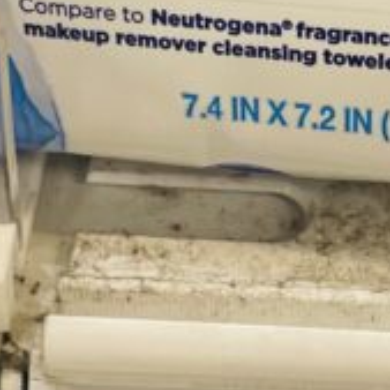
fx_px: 1772
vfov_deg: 12.5
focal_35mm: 139
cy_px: 132
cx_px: 332
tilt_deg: -42.8
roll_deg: -3.8
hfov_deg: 12.5
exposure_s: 1/120
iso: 64
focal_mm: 4.2
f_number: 1.6
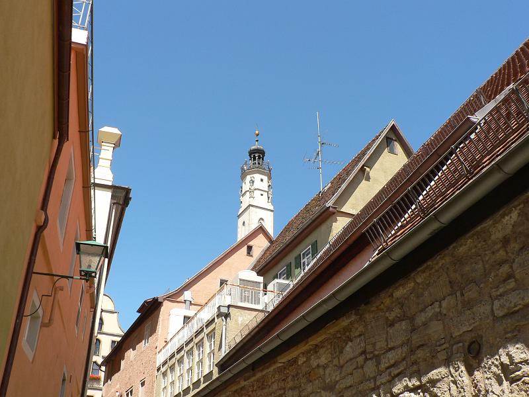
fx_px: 550
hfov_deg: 51.4
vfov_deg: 39.7
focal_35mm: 36
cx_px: 264
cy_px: 198
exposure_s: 1/400
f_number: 4.5
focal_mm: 6
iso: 80
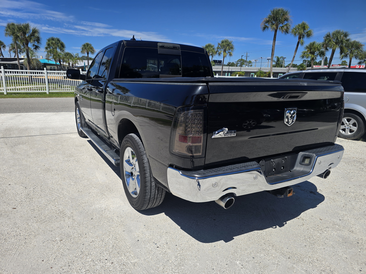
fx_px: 243
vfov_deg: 58.9
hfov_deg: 73.9
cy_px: 137
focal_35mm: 23
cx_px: 183
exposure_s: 1/1406
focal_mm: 6.3
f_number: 1.7
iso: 12
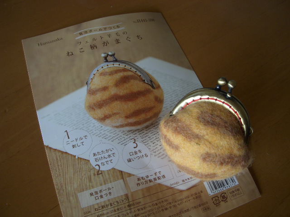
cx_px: 145
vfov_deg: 37.7
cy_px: 108
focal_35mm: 38
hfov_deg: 49.0
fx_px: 318
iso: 100
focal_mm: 6.3
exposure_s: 1/60
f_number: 3.3
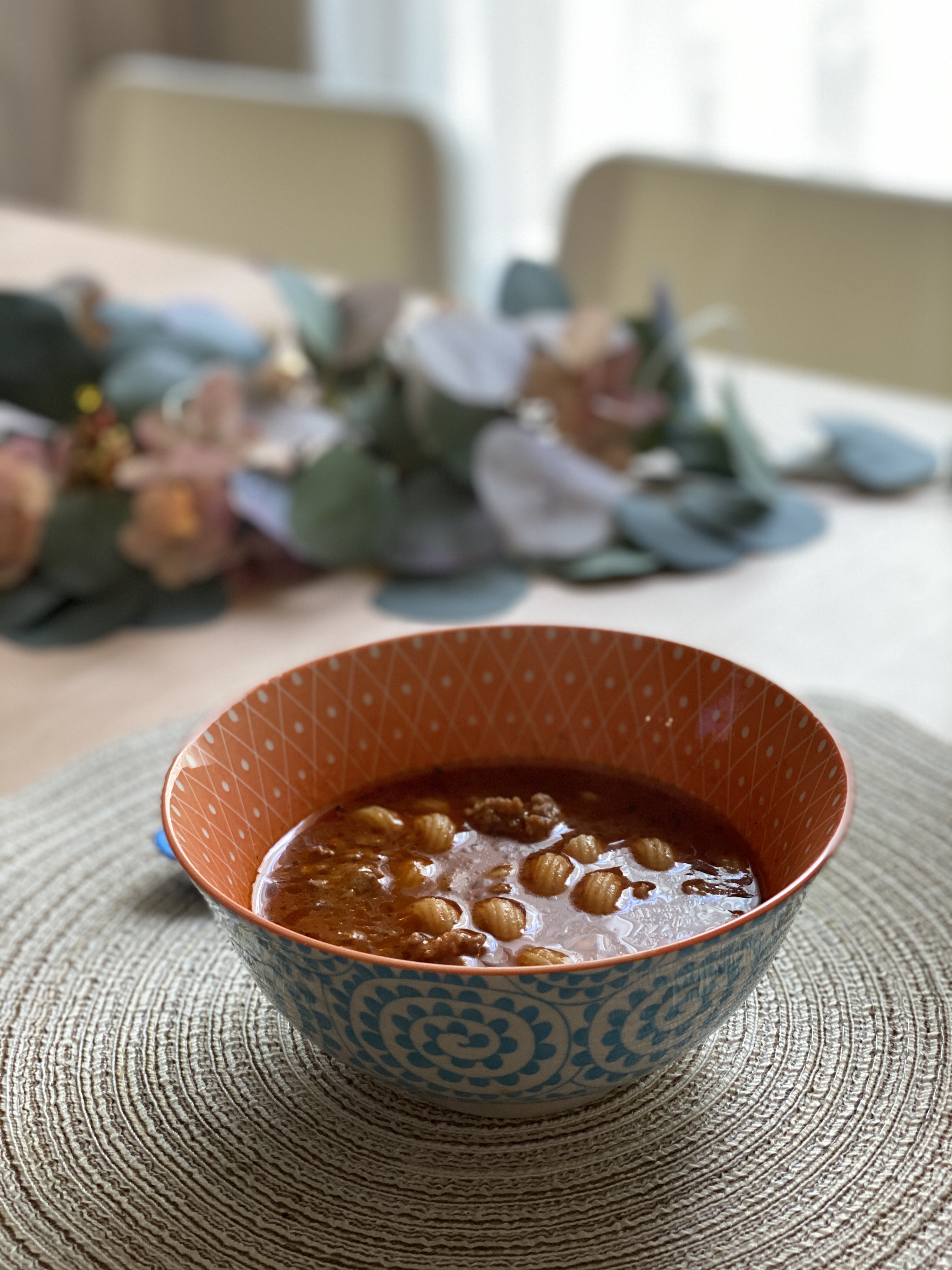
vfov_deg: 36.8
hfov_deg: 28.0
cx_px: 476
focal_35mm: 52
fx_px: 1907
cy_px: 635
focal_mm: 6
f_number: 2
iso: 250
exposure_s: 1/40
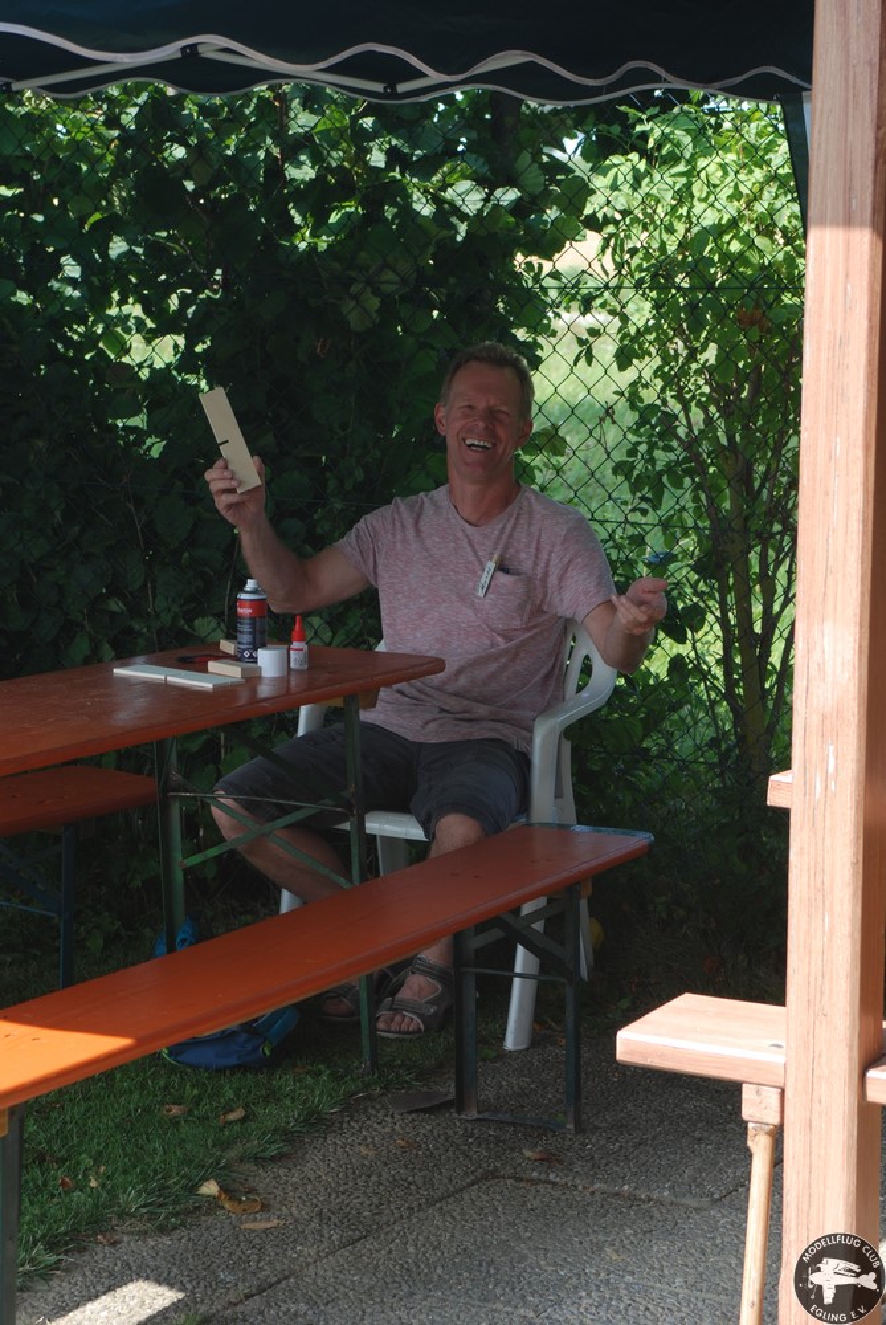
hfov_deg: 16.6
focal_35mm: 82
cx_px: 443
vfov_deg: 24.6
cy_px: 662
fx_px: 3038
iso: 100
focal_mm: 55
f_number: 4.5
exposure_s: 1/160
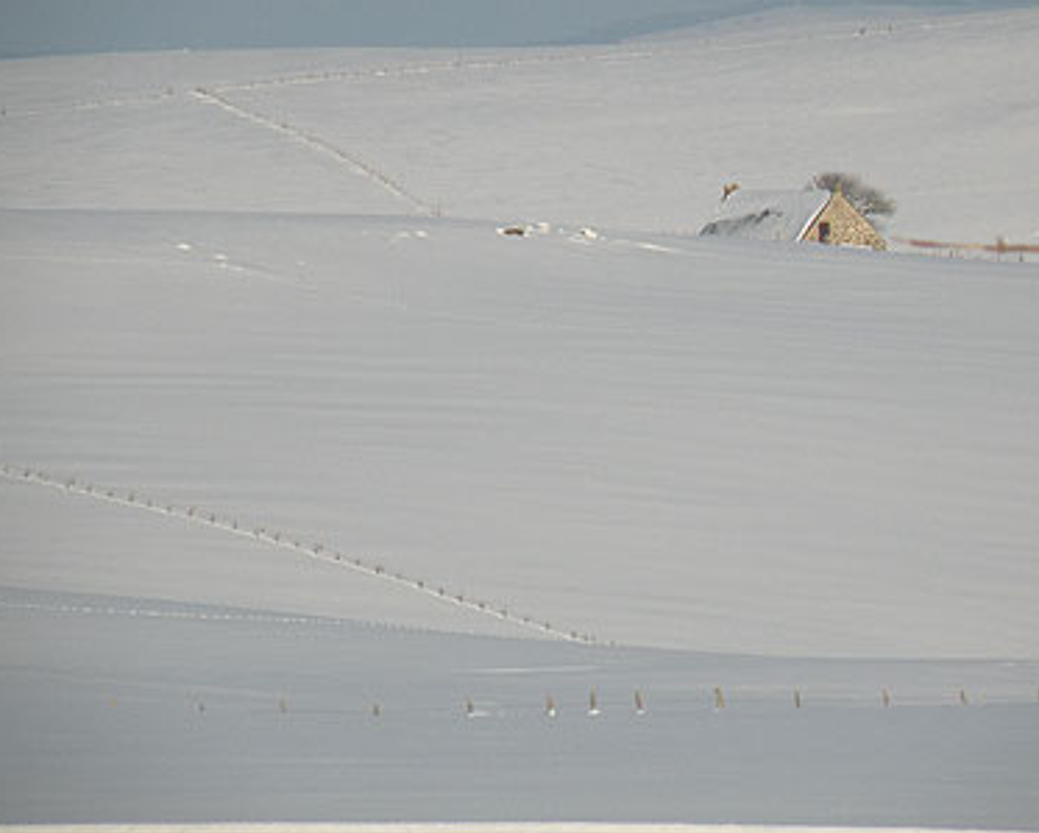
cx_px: 588
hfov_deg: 3.4
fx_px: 17603
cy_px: 421
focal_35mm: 572
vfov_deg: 2.7
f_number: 6.3
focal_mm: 84.2
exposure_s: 1/463
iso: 64
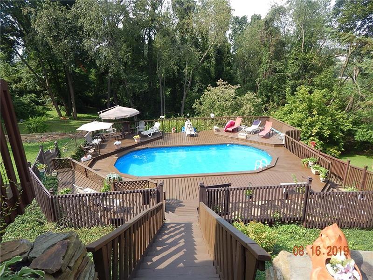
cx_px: 186
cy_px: 140
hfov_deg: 73.9
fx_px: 248
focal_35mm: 23
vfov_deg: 58.9
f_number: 3
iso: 125
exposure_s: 1/500
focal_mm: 4
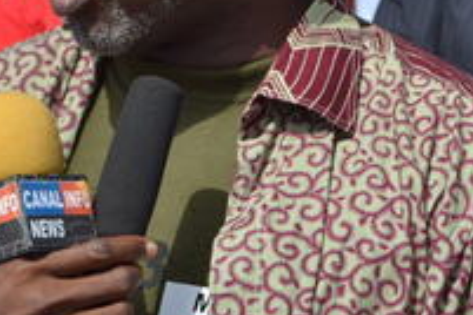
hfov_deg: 14.3
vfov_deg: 9.6
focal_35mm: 143
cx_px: 129
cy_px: 42
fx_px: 1879
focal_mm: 32
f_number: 4.8
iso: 100
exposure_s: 1/640
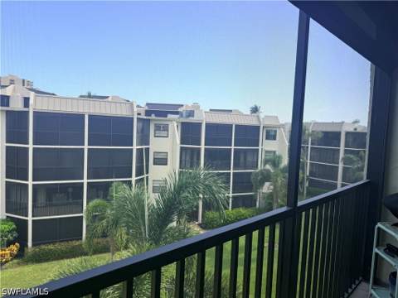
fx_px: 276
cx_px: 199
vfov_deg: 56.8
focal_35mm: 24
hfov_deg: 71.6
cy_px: 149
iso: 80
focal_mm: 6.76
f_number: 1.78
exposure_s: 1/1949
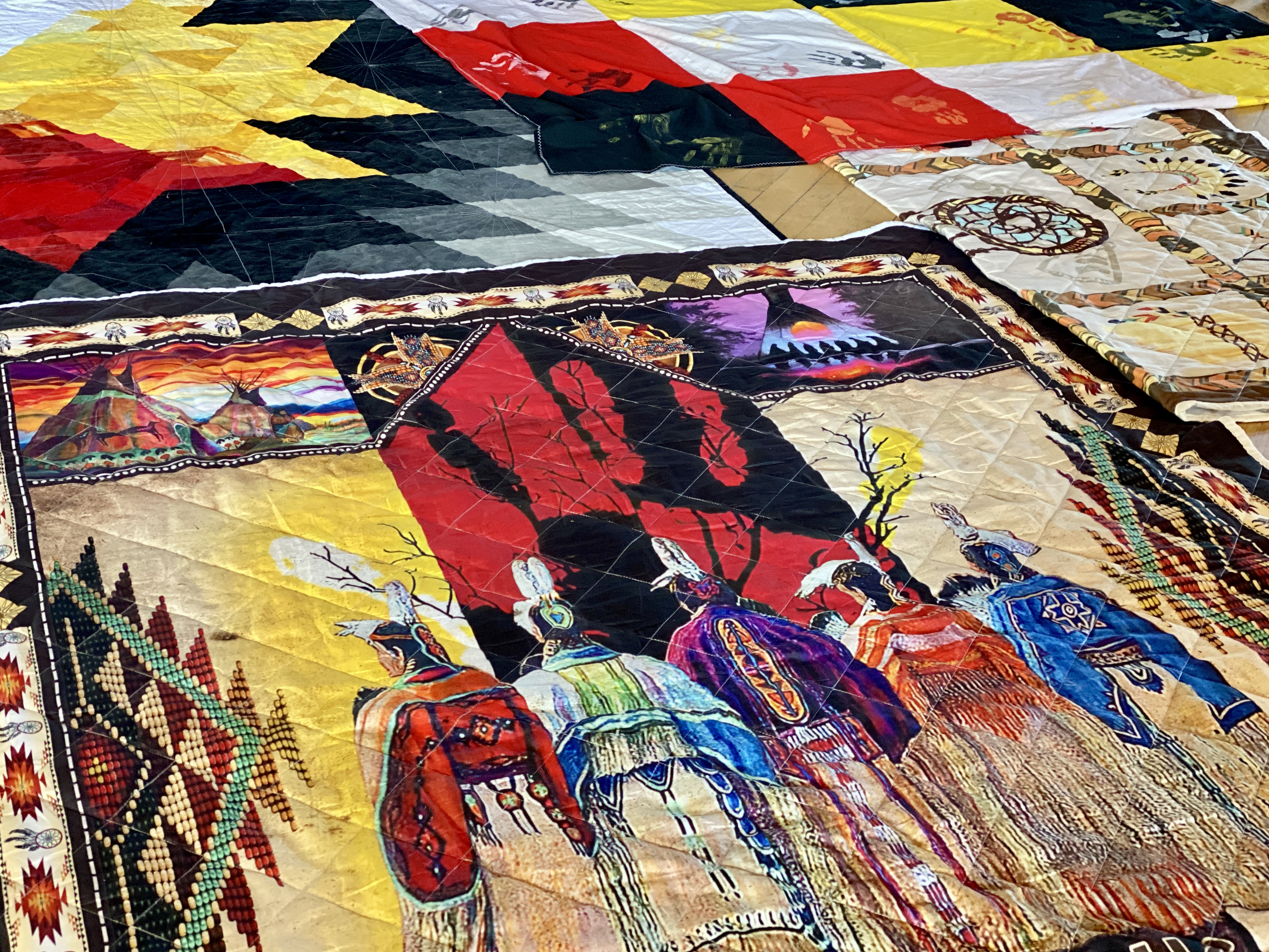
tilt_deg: -27.8
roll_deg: -2.2
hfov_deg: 36.2
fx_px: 1943
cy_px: 469
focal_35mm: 53
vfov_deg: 27.5
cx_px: 628
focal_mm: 6
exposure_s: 1/40
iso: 400
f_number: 2
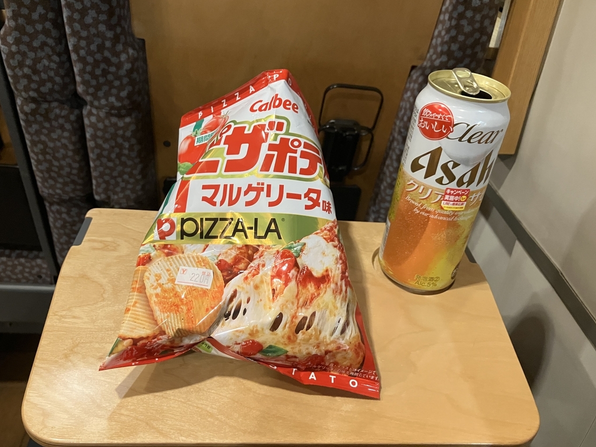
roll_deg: -7.5
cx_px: 303
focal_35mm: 30
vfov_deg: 46.8
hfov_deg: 60.0
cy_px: 209
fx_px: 517
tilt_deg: -34.7
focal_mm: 3.99
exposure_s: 1/41
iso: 320
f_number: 1.8
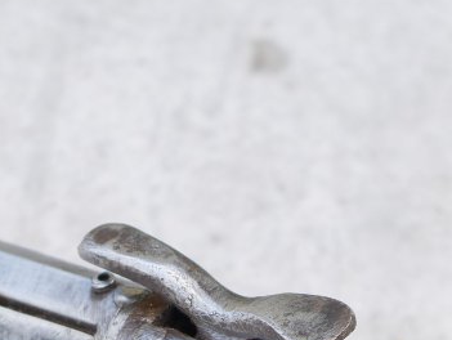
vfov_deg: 7.1
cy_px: 521
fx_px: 2680
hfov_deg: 9.6
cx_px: 194
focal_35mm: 205
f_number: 3.5
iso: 200
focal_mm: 30
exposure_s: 1/125
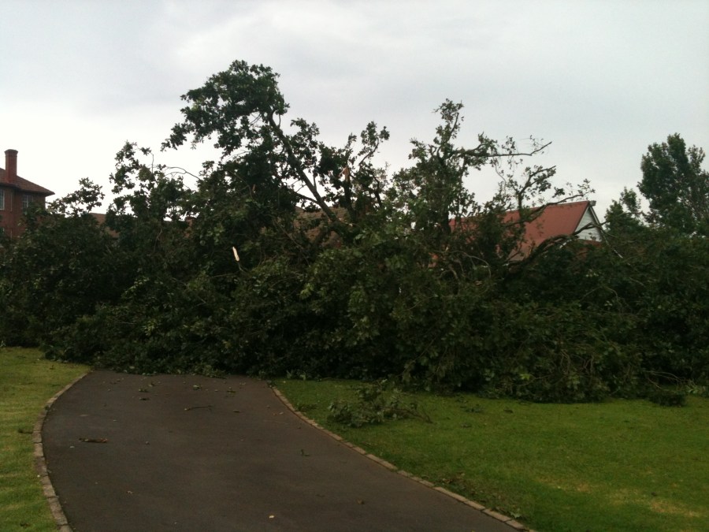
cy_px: 266
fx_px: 717
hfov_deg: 52.6
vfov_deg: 40.7
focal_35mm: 35
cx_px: 354
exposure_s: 1/787
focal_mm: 3.85
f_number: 2.8
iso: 64
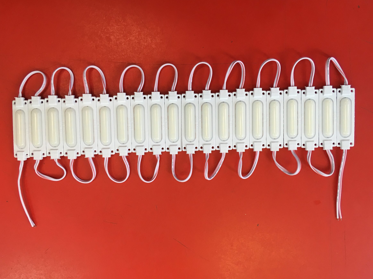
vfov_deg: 44.2
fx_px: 345
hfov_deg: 56.8
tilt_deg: -84.9
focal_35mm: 32
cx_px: 187
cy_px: 134
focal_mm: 4.15
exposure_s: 1/33
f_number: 2.2
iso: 40
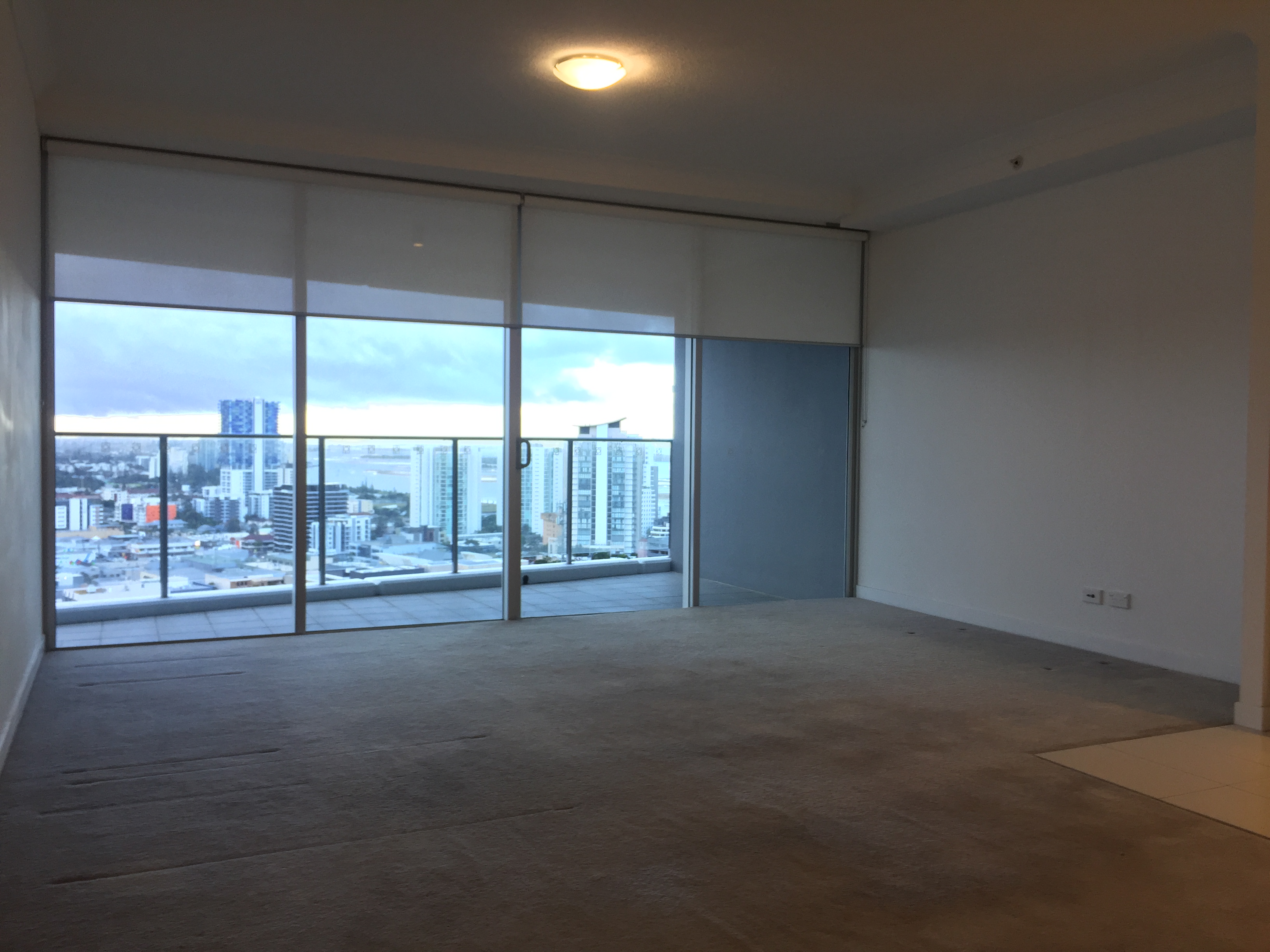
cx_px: 635
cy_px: 476
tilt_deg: -2.6
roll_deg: -1.3
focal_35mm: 29
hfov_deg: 61.7
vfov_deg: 48.2
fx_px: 1064
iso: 50
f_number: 2.2
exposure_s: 1/33
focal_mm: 4.15
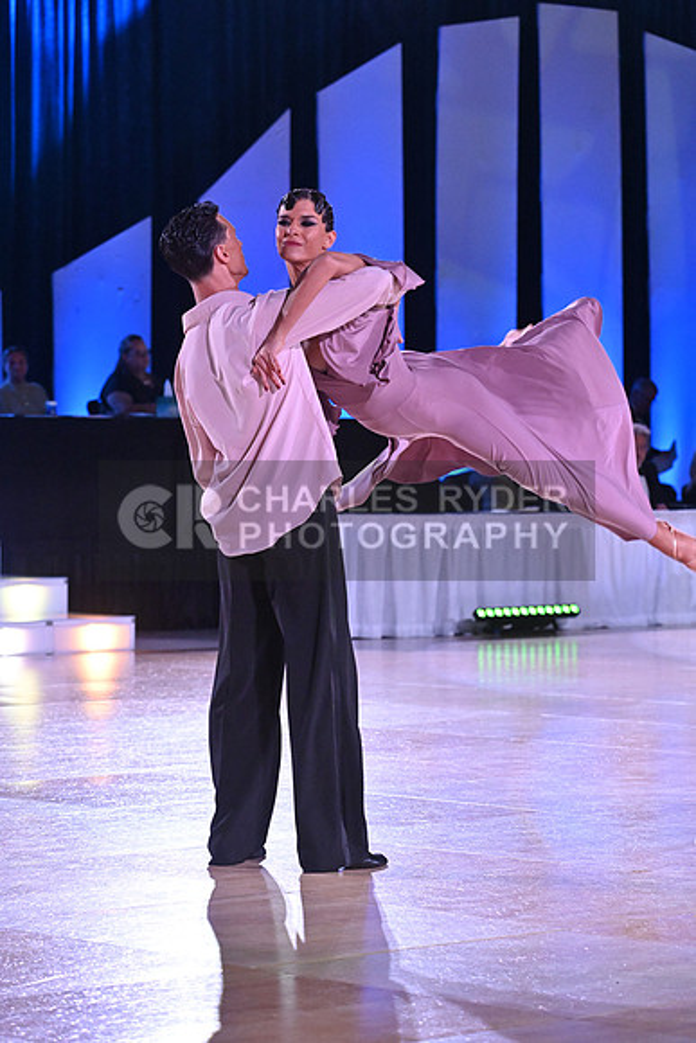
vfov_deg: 16.8
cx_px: 348
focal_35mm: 122
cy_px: 522
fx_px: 3536
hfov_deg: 11.2
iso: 5000
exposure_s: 1/400
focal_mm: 122
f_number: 5.6
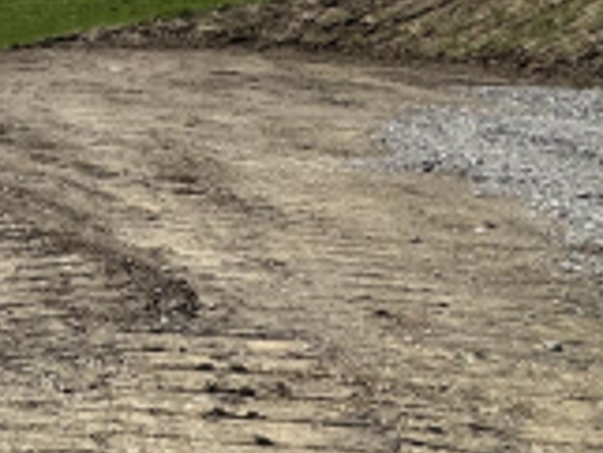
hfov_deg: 25.9
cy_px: 49
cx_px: -268
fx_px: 1011
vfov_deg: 24.6
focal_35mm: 58
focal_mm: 2.22
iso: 50
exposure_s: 1/3509
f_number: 2.2
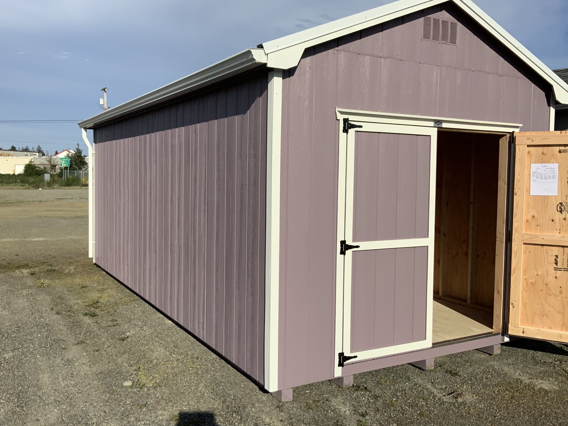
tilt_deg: -2.9
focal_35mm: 33
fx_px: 541
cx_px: 276
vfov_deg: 42.9
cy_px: 207
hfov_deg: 55.3
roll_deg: -0.9
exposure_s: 1/3788
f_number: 1.8
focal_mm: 3
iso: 16
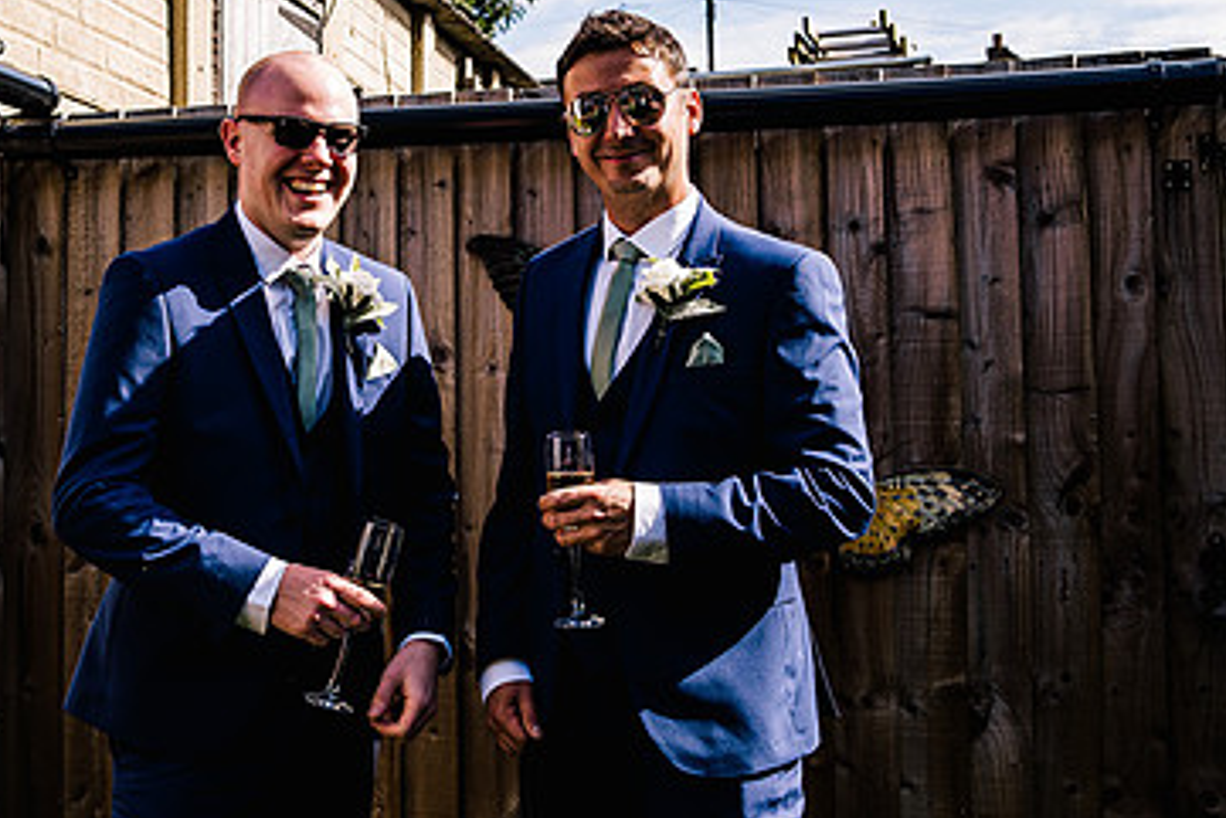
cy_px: 280
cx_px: 391
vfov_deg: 23.7
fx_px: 1942
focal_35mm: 57
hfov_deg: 34.7
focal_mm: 35
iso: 50
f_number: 5
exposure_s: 1/320
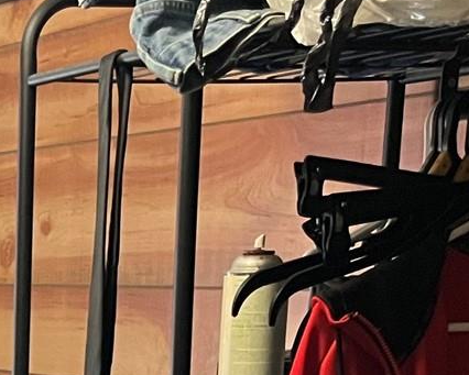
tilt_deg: -13.5
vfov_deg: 11.8
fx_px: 1694
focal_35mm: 122
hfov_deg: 14.1
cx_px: -357
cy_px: 652
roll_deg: +1.1
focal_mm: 5.1
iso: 500
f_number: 1.6
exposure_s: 1/30
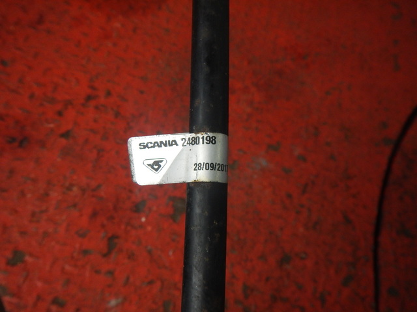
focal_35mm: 28
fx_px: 337
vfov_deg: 49.7
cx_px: 208
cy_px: 156
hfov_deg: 63.4
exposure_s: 1/250
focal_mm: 5
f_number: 3.9
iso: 360
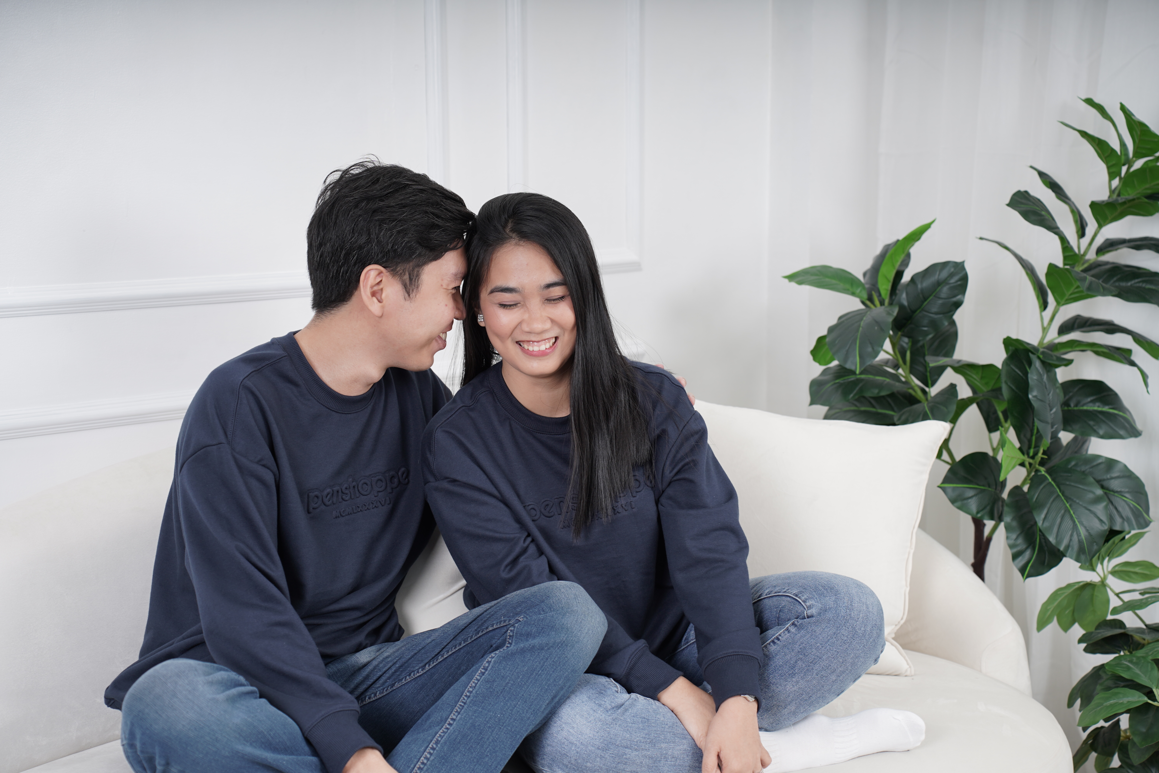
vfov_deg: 20.9
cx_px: 580
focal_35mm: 65
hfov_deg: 31.0
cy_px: 386
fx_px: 2092
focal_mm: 65
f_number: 4
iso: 200
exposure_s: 1/250
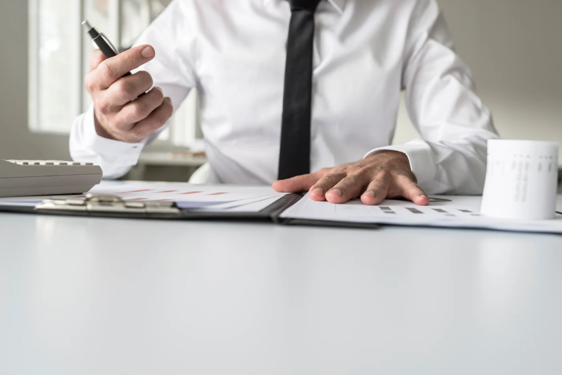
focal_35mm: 35
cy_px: 188
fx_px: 547
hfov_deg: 54.4
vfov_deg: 37.9
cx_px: 281
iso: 125
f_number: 4
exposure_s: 1/25
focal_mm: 35
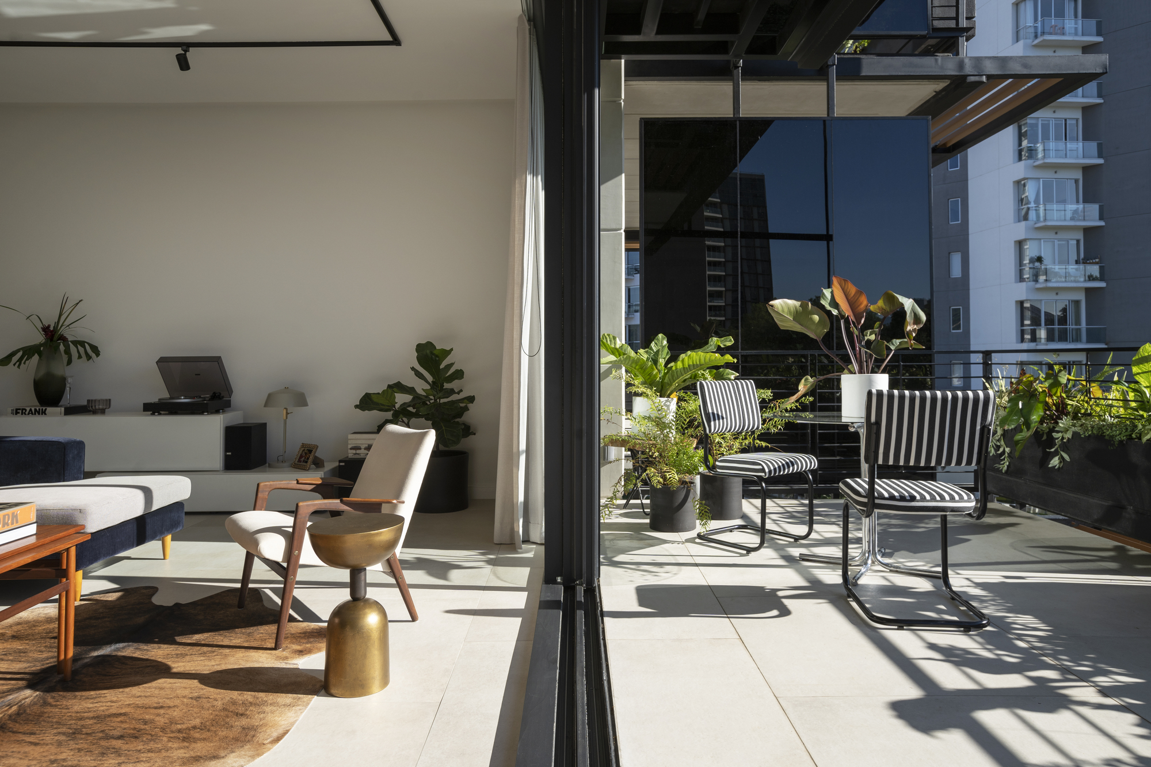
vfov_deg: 53.1
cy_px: 384
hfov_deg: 73.7
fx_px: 767
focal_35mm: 24
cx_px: 576
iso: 100
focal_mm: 24
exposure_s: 1/160
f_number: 8
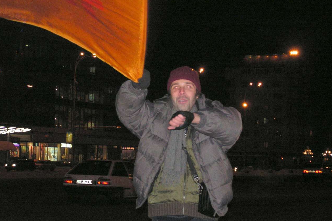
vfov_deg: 13.8
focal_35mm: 99
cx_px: 167
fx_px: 913
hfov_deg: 20.6
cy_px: 107
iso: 200
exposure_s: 1/100
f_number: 3.2
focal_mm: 15.6
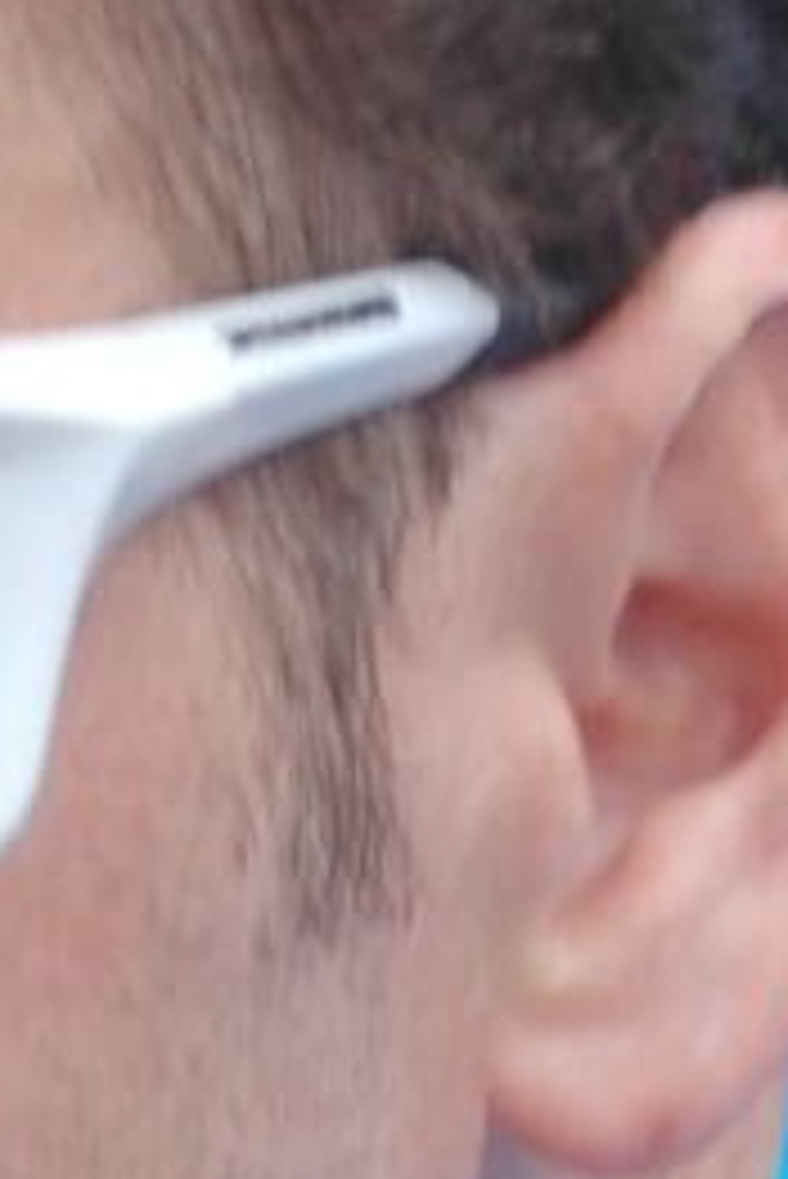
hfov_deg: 2.3
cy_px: 1552
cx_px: -671
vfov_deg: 3.4
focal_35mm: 601
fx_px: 19705
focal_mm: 70
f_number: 5.6
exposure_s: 1/125
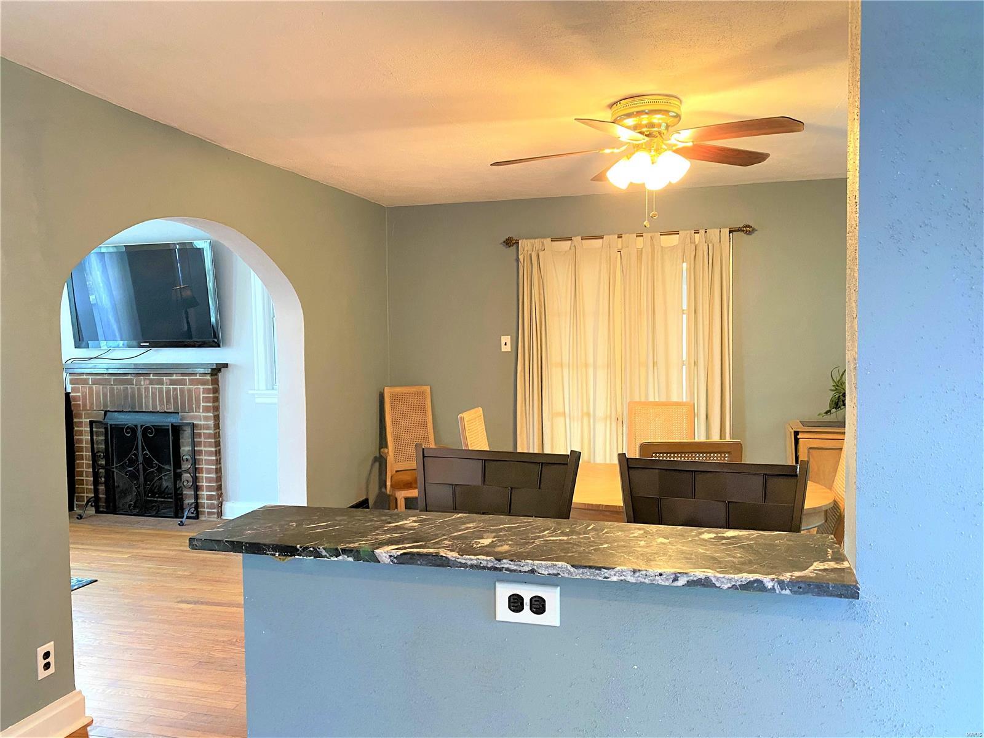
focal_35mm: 26
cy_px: 369
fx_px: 739
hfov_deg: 67.3
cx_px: 492
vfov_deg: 53.1
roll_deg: +0.9
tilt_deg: -2.2
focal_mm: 4.25
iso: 400
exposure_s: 1/60
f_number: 1.8
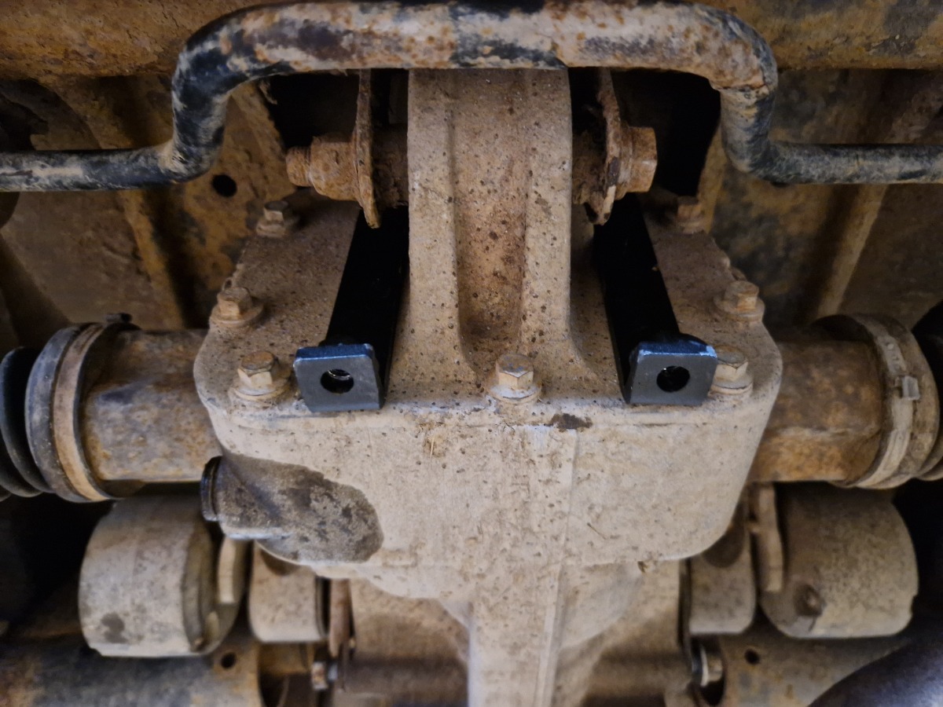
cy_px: 354
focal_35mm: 23
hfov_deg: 73.9
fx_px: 627
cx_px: 472
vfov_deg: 58.9
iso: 1250
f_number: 1.8
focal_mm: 5.4
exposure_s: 1/25
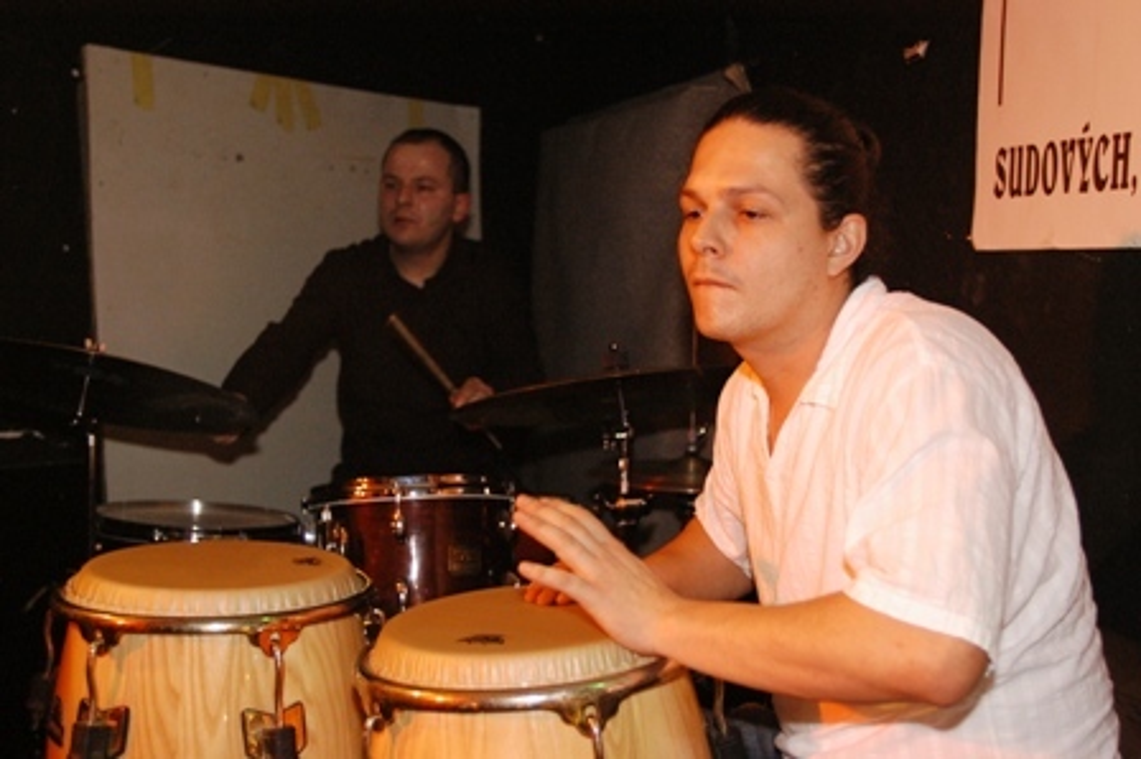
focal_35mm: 45
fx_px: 1425
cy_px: 380
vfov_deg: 29.8
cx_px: 570
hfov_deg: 43.6
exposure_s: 1/60
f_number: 2.8
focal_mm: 30
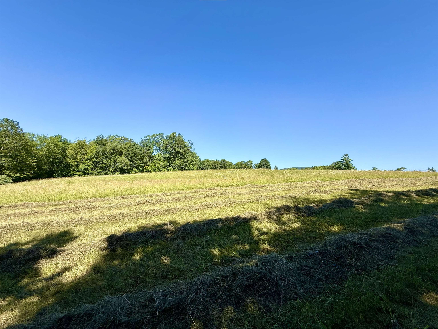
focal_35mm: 14
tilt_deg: +6.9
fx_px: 177
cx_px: 219
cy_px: 164
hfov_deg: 102.1
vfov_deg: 85.7
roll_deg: -2.9
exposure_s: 1/1497
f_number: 2.2
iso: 50
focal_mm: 2.22
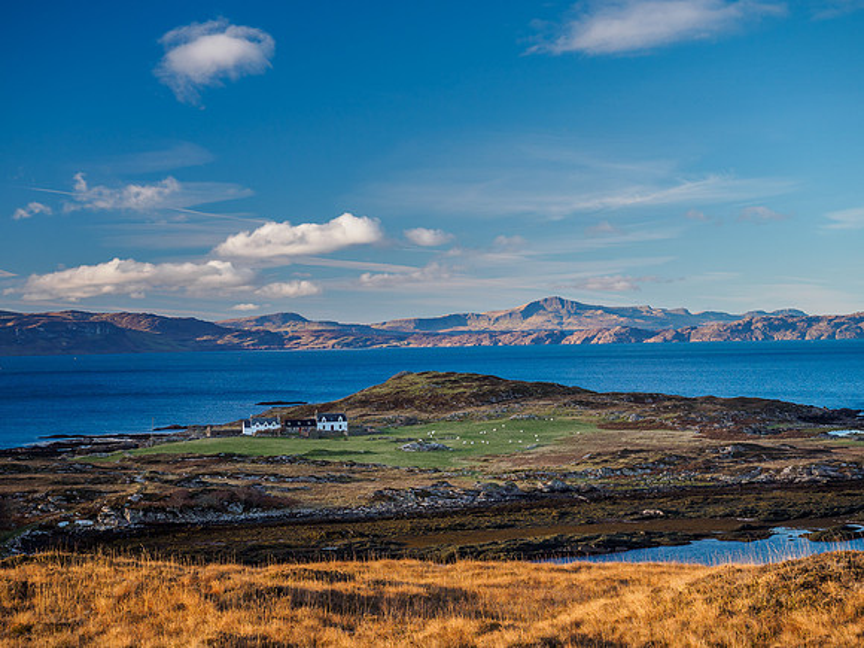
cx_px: 432
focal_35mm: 64
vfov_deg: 22.9
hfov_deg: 30.3
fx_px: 1597
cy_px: 324
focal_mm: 32
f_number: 4.5
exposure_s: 1/160
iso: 200
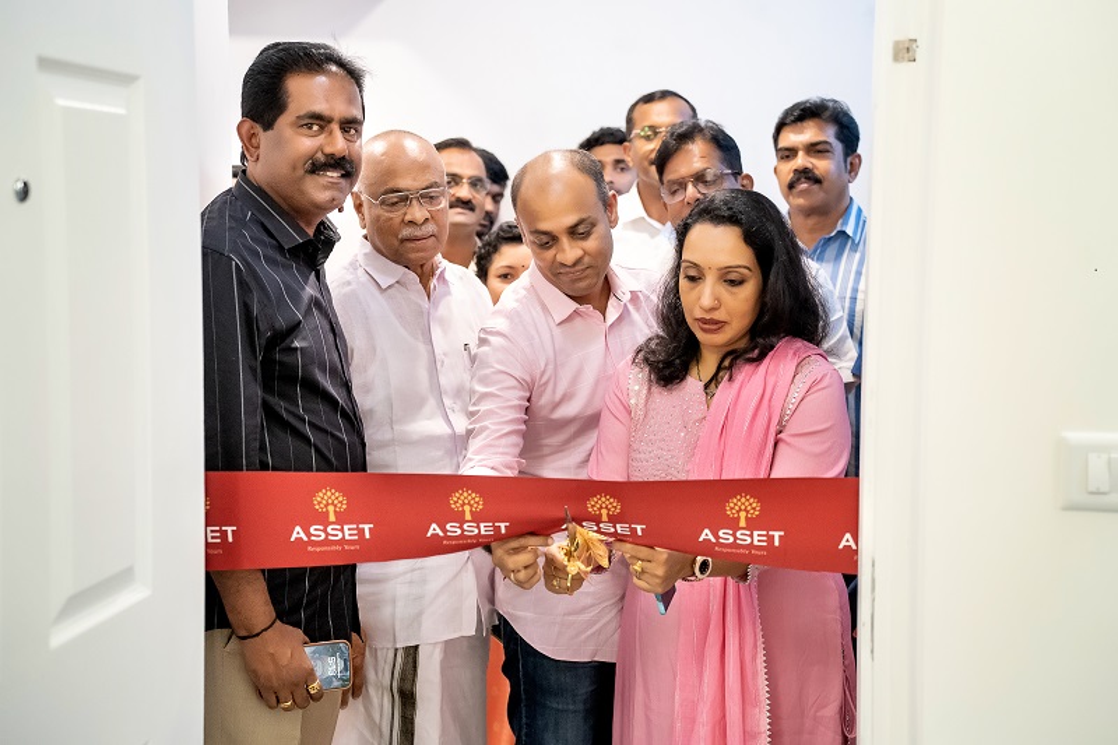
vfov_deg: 26.0
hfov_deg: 38.2
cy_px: 372
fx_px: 1614
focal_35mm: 52
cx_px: 559
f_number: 3.2
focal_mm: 52
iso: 6400
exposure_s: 1/160
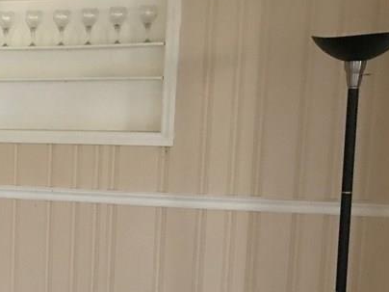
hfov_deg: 25.2
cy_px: 223
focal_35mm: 71
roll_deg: -0.6
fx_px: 798
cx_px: -55
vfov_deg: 20.5
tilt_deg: -7.0
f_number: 1.8
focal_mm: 3.99
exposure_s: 1/5
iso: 100
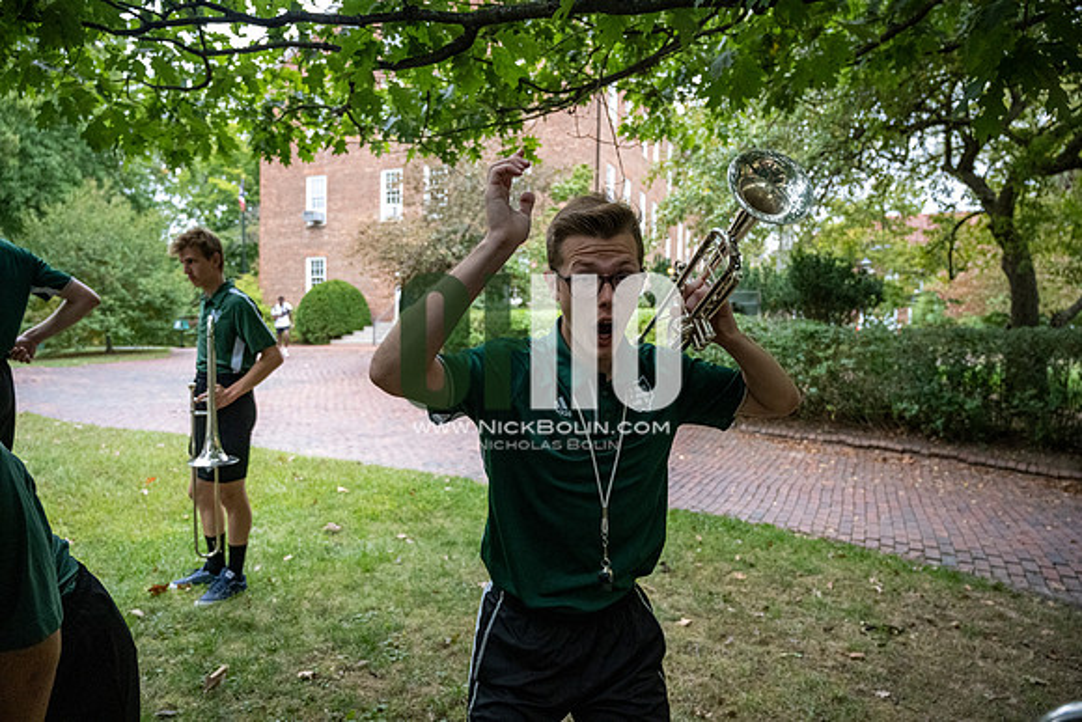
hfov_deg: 73.7
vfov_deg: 53.2
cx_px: 541
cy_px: 361
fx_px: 721
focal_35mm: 24
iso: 4000
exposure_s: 1/500
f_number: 4
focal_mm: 24
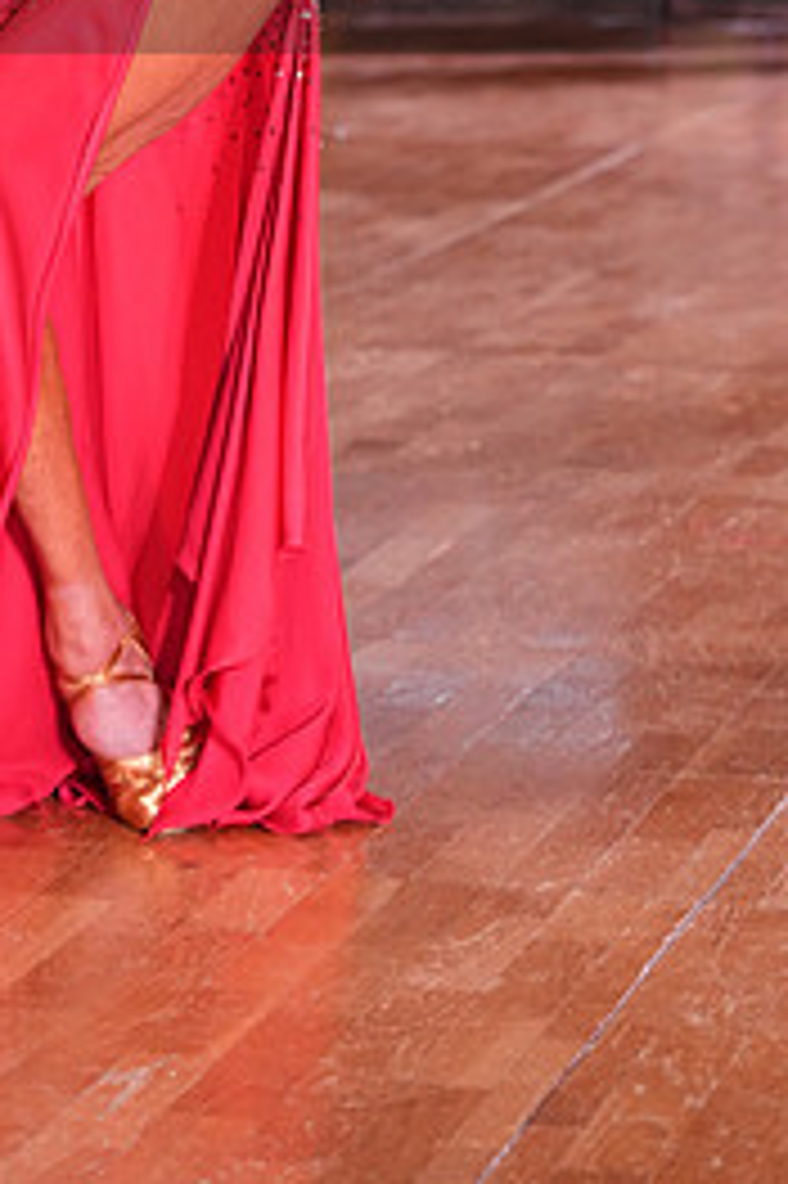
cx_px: 38
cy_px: -95
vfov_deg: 10.6
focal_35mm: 192
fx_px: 6312
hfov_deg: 7.1
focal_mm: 87
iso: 2000
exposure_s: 1/200
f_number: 4.5
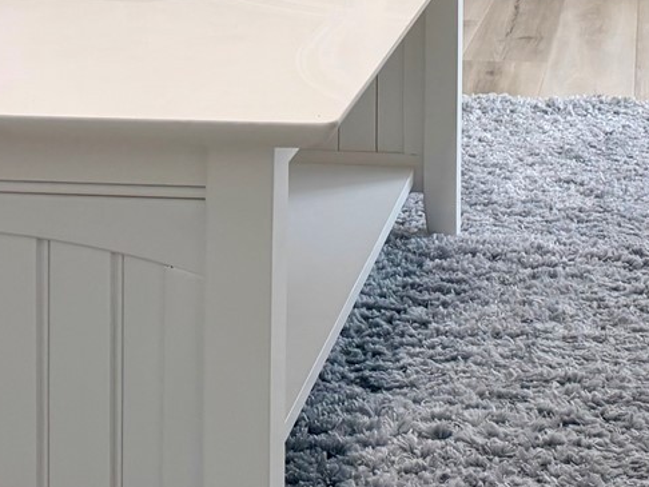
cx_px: 515
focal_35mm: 79
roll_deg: -0.3
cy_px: -219
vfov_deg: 17.1
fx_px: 1482
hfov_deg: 24.3
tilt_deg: -2.6
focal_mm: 6.76
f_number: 1.78
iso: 125
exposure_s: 1/209
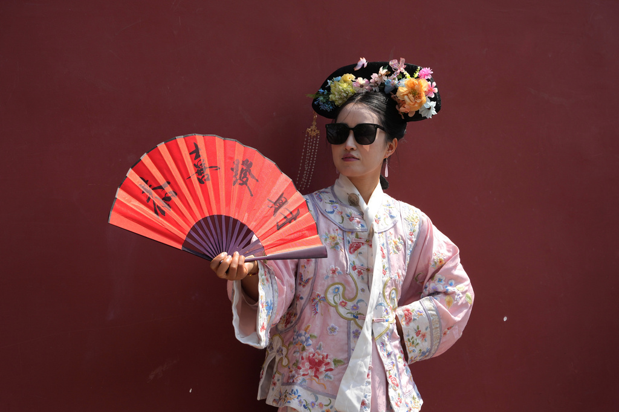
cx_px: 310
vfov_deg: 19.4
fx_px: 1203
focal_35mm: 70
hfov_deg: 28.9
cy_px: 206
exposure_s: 1/640
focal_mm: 70
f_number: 8
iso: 250
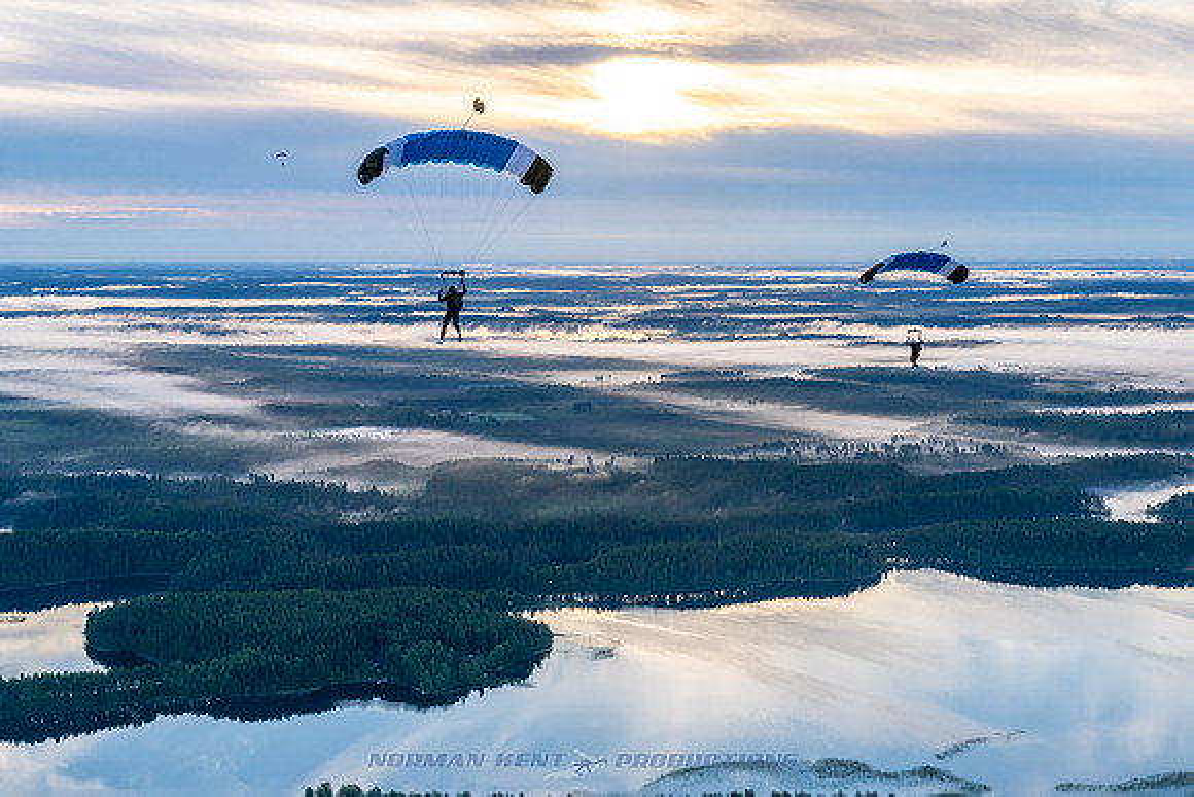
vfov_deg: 25.7
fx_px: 1747
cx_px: 646
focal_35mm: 53
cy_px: 394
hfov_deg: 37.7
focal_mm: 46
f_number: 6.3
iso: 1000
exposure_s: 1/2000
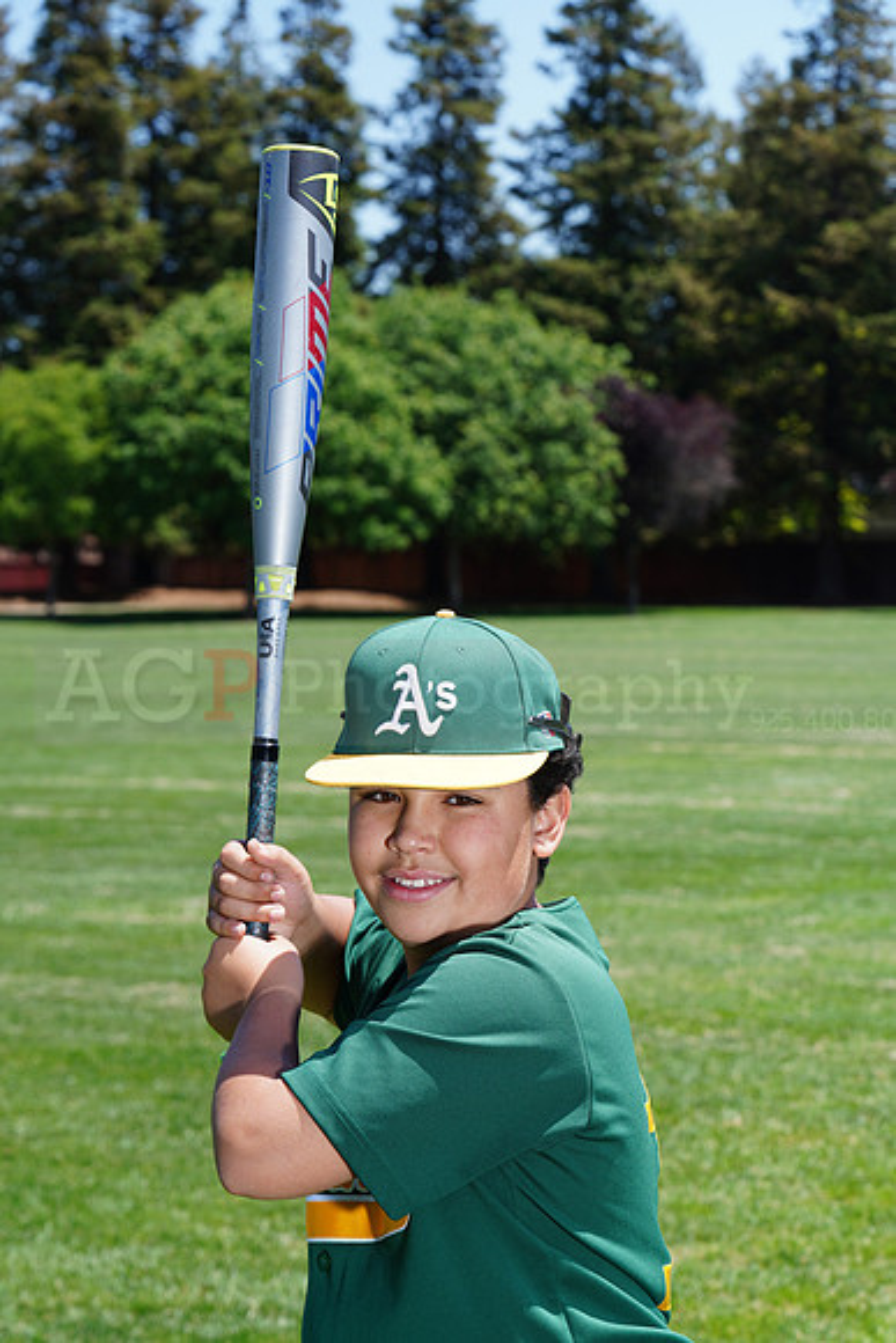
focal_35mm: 105
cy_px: 672
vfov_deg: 19.5
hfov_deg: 13.0
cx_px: 448
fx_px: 3917
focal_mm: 105
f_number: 10
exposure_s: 1/200
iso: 200
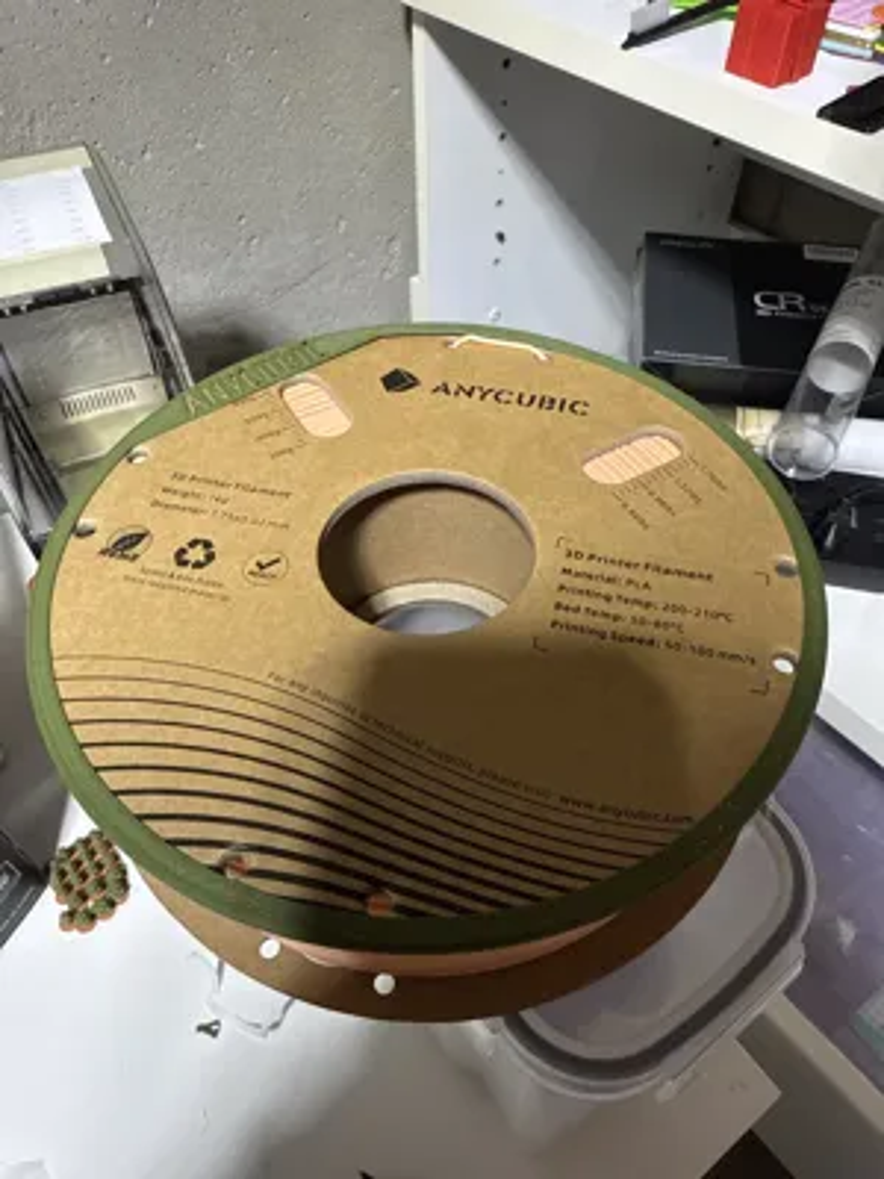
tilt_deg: -49.0
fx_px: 851
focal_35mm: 25
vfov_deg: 69.4
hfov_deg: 54.9
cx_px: 442
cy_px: 590
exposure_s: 1/60
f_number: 2.2
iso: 320
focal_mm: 2.22
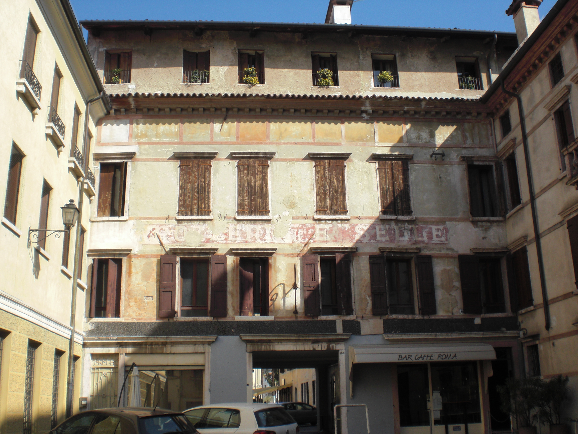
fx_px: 635
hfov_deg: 49.0
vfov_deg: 37.7
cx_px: 289
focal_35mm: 38
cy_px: 217
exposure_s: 1/320
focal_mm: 6.3
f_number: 5.6
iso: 64
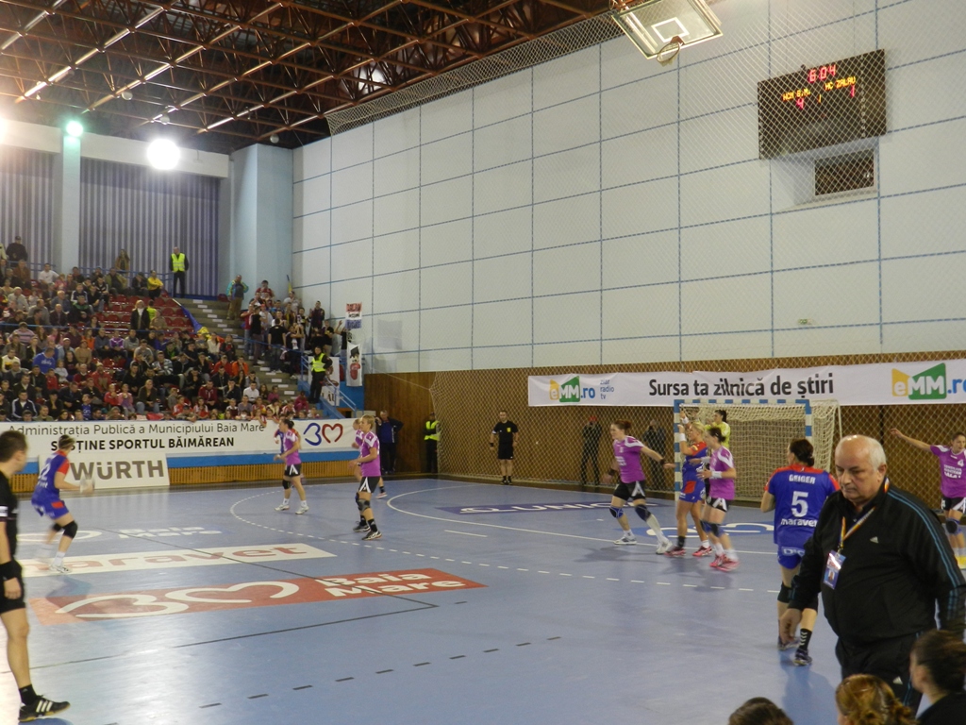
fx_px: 1060
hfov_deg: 49.0
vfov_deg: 37.7
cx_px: 483
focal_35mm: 38
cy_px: 362
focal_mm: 6.7
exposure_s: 1/30
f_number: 4
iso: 280
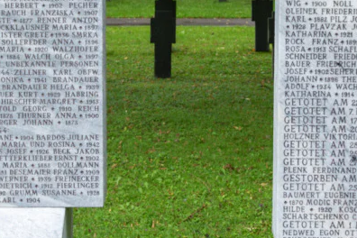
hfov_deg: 18.8
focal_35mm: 109
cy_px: 128
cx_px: 161
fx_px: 1081
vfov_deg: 12.6
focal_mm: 24
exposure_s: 1/100
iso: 400
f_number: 5
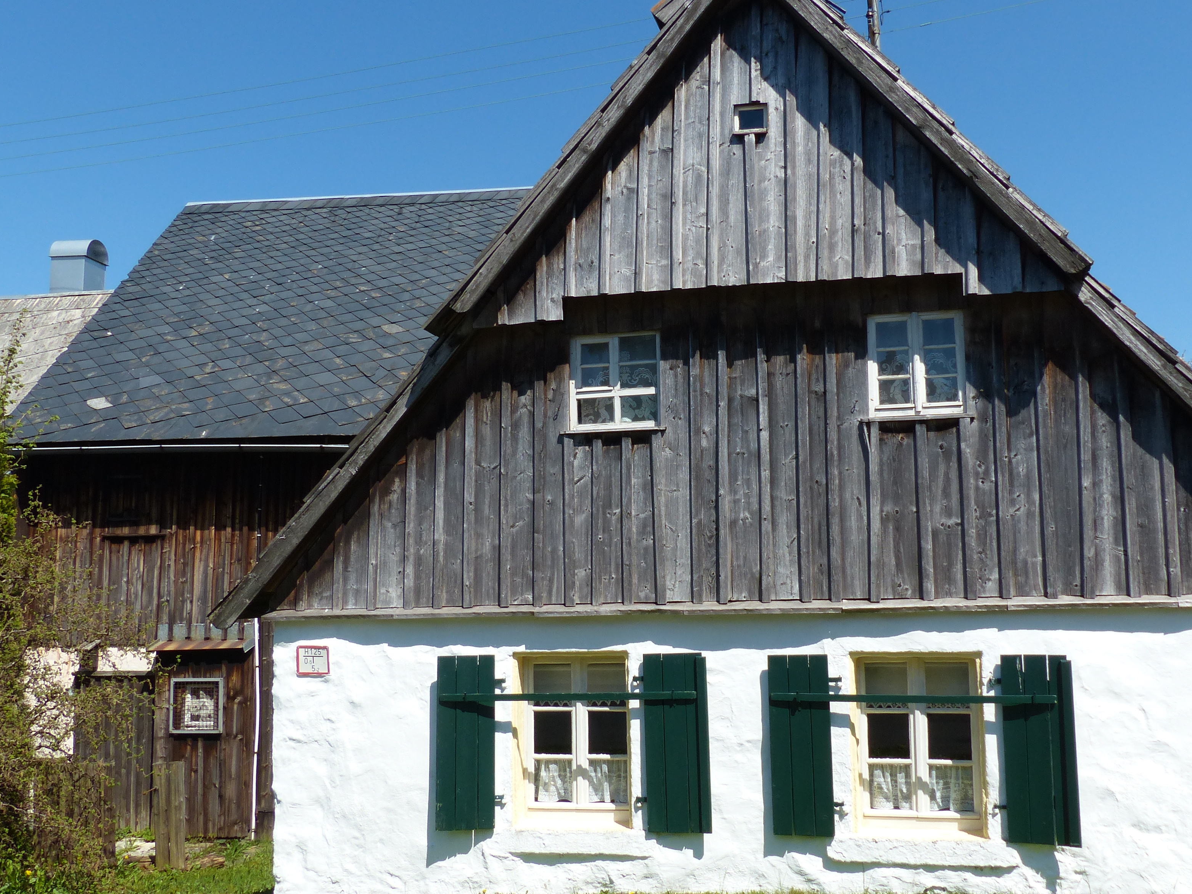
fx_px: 1102
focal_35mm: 32
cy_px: 478
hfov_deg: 56.6
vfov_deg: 44.1
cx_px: 687
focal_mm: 4.5
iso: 100
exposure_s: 1/800
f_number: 4
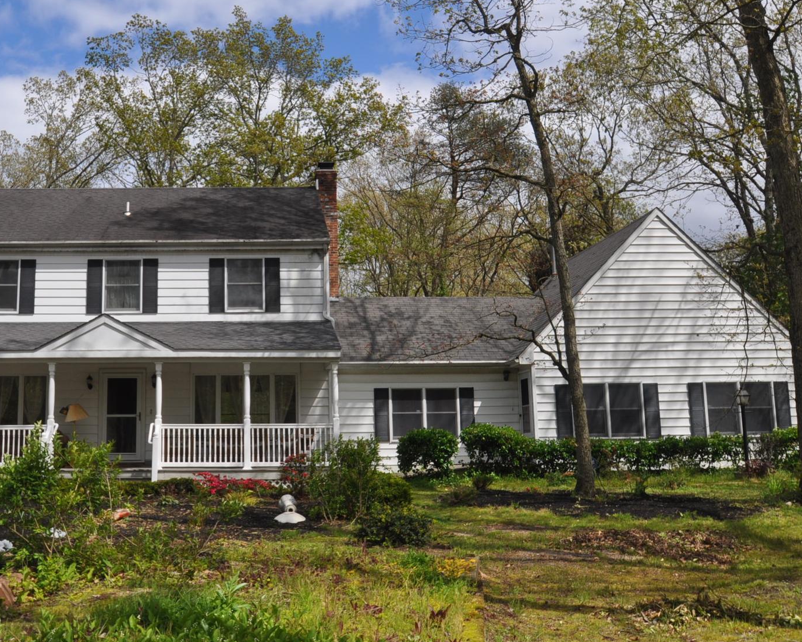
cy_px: 271
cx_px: 276
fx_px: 942
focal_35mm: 40
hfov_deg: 45.5
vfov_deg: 37.5
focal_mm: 19
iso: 200
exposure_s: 1/400
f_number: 10
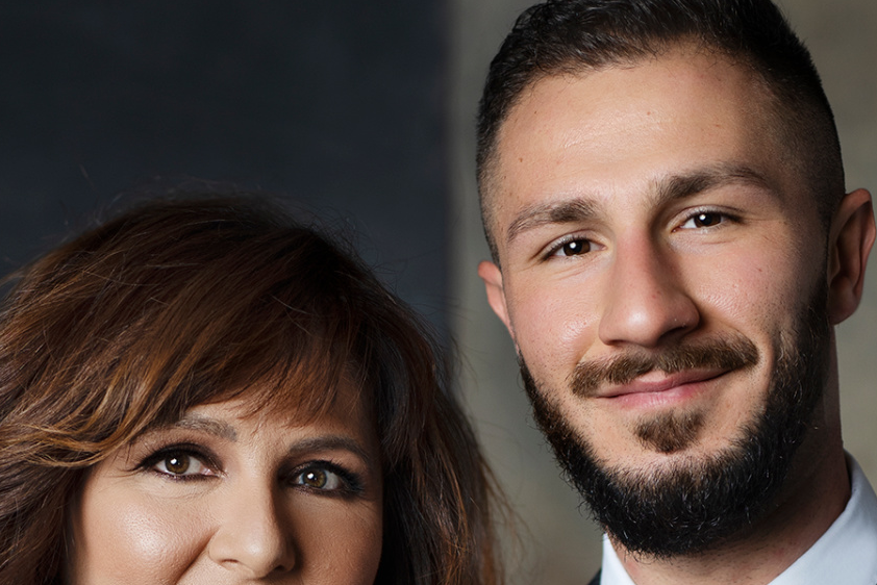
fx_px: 2778
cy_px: 895
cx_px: 518
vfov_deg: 11.5
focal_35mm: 114
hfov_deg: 17.9
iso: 100
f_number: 8
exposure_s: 1/200
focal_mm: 50
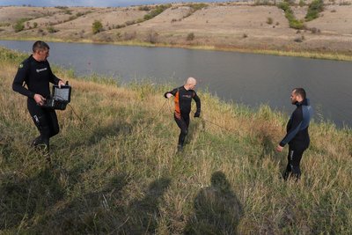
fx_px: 274
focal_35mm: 28
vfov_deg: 46.4
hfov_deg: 65.5
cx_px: 176
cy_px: 118
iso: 80
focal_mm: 28
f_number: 4
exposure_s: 1/160
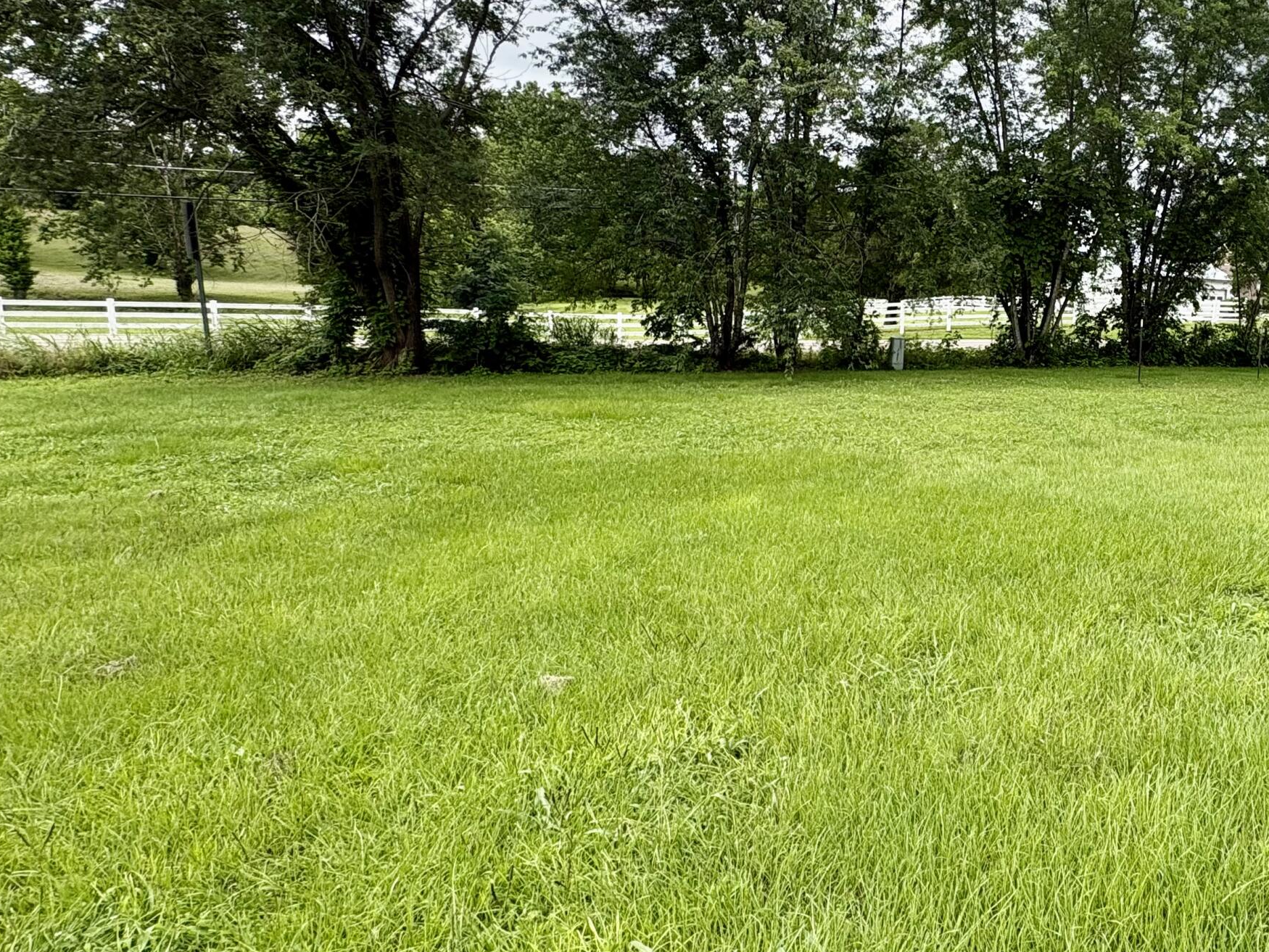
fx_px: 880
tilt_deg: -7.8
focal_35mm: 24
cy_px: 409
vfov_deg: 56.6
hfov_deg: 63.8
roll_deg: -2.6
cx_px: 1057
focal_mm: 2.22
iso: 64
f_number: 2.2
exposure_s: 1/1078
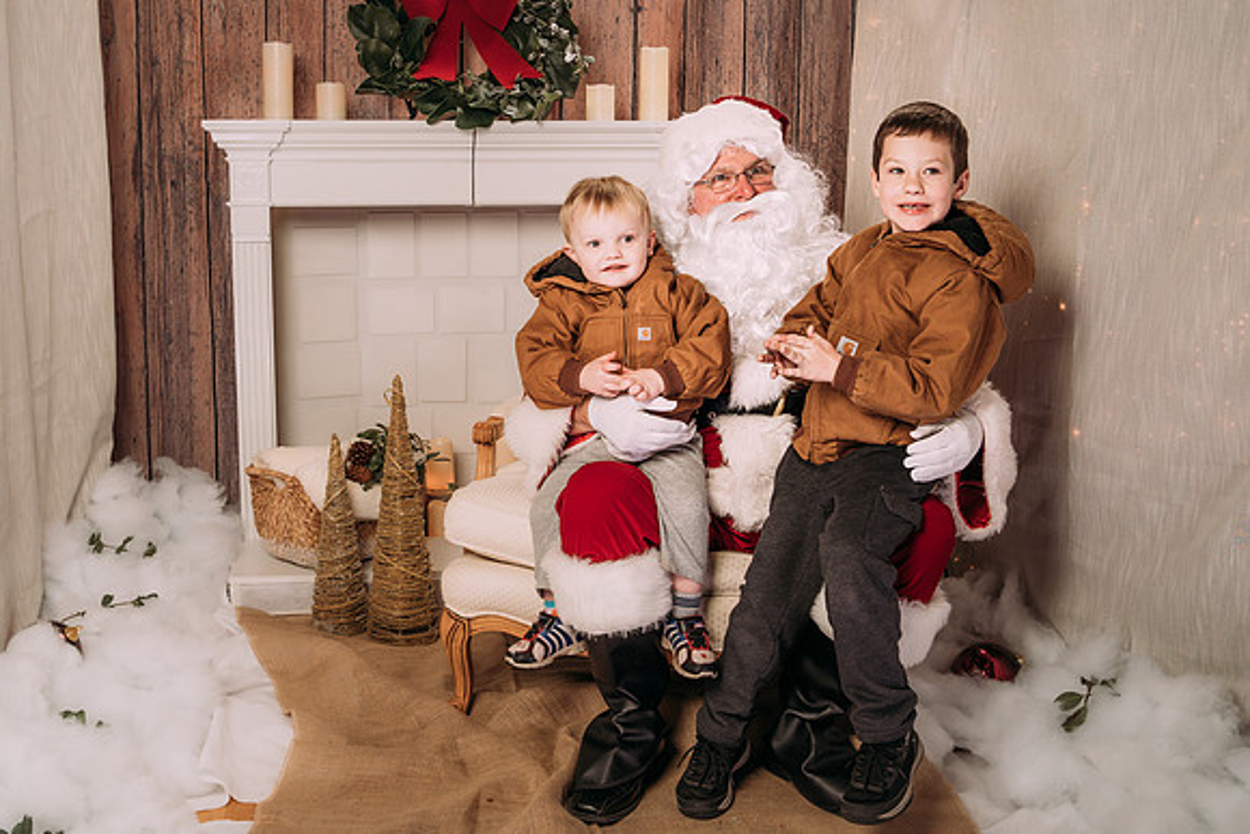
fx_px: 1451
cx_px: 557
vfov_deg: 32.0
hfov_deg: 46.5
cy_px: 362
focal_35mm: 42
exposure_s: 1/100
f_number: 5.6
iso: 100
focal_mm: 35
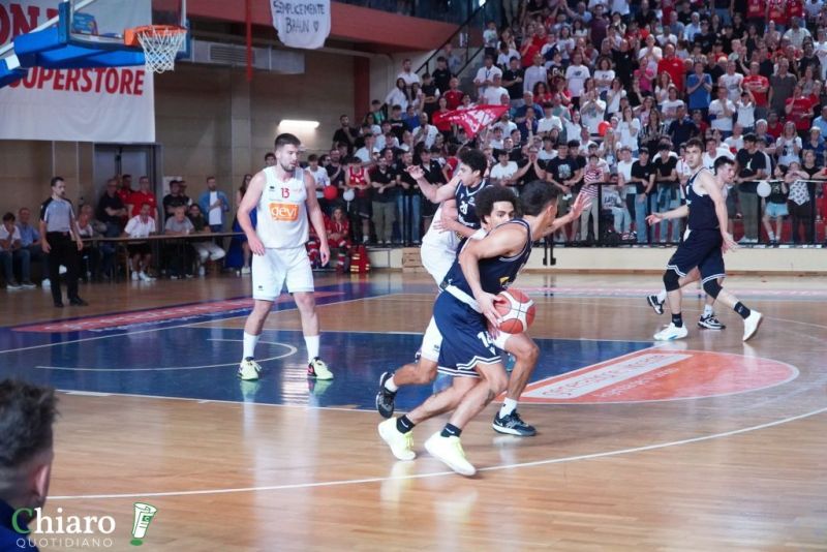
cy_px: 276
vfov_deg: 23.8
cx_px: 414
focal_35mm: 57
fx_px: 1310
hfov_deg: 35.0
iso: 5000
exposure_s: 1/800
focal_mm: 38
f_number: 4
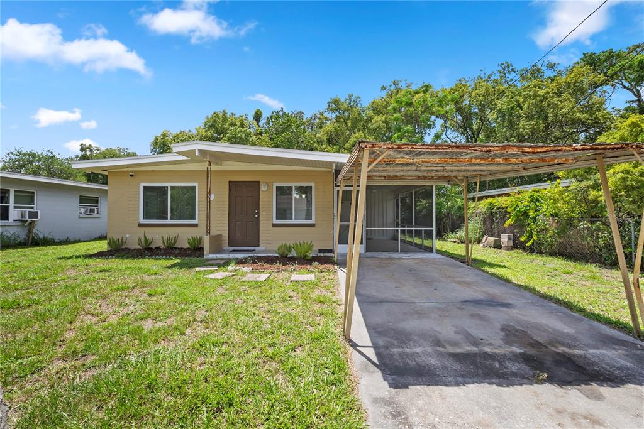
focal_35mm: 16
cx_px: 322
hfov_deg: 96.7
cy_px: 214
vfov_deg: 73.8
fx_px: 286
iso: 64
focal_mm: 16
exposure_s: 1/13
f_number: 14
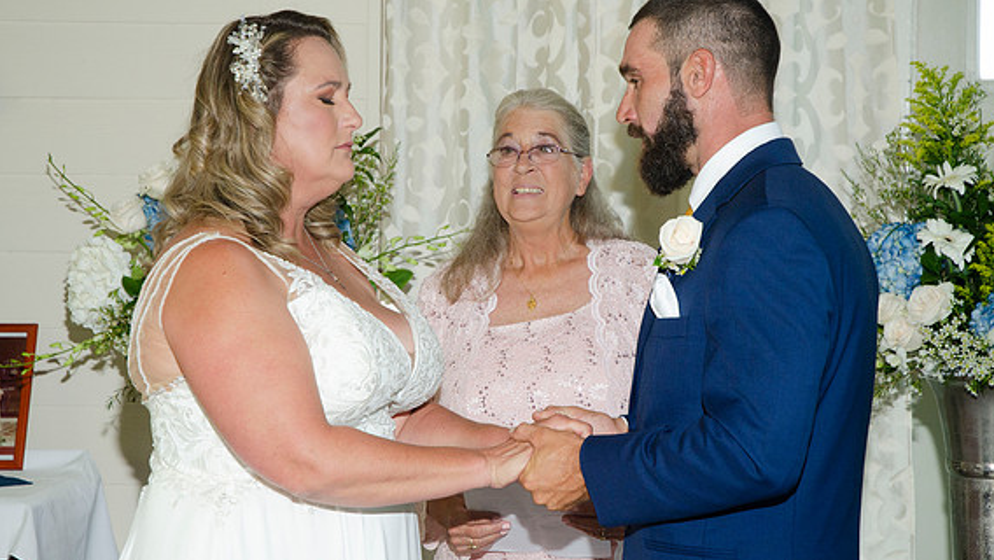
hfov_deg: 24.2
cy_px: 250
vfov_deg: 13.8
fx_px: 2320
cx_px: 506
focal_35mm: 88
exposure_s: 1/125
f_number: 5.6
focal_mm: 55
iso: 400
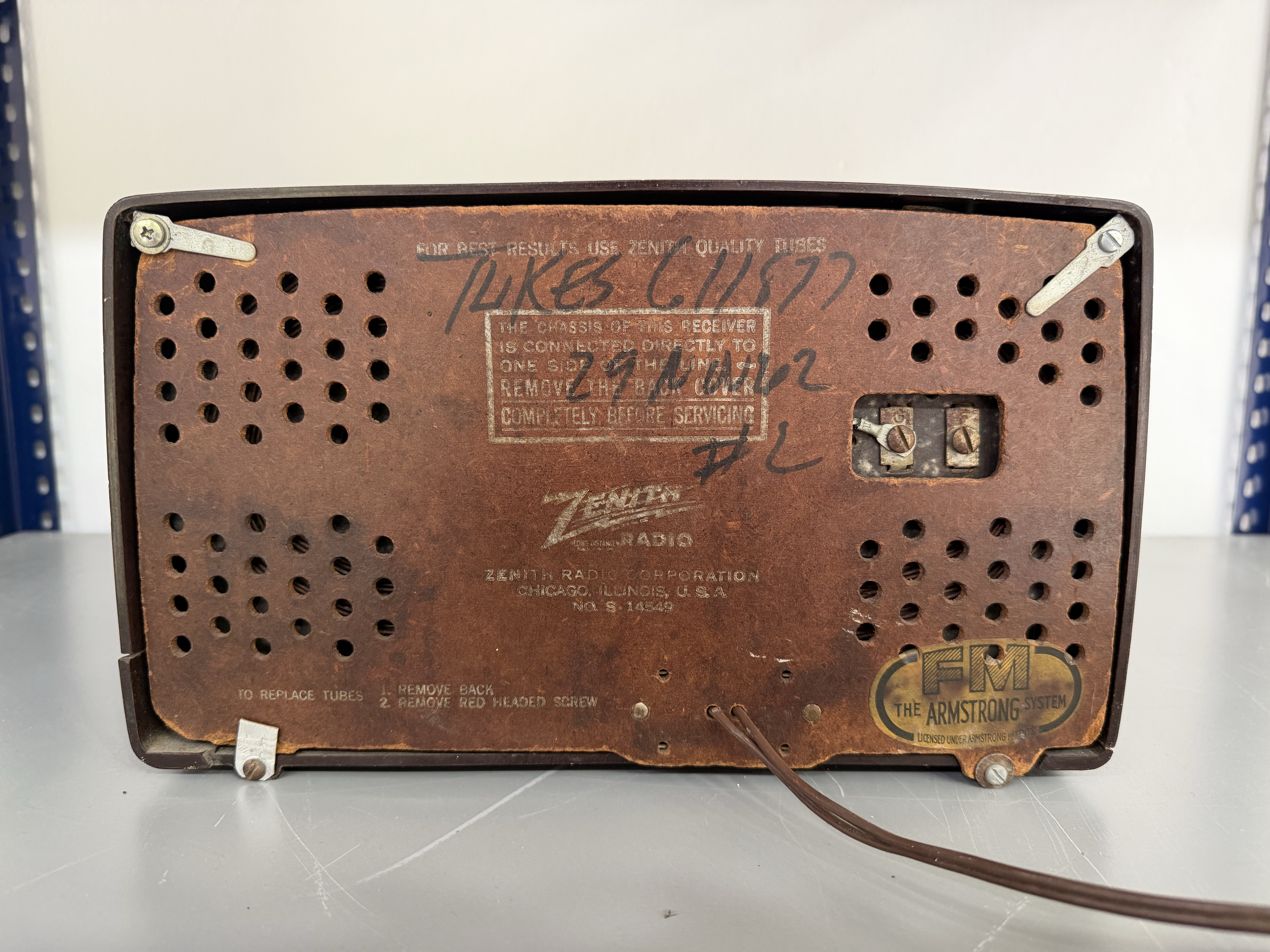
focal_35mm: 24
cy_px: 476
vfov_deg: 56.8
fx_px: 881
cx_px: 635
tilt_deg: -8.8
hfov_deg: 71.6
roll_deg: +0.6
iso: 250
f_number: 1.78
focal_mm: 6.76
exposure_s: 1/50
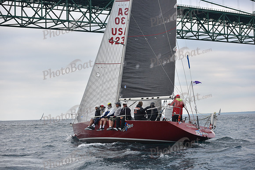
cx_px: 128
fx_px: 496
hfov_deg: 28.8
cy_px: 85
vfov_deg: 19.5
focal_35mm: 70
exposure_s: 1/640
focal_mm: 70
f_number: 4.5
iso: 400
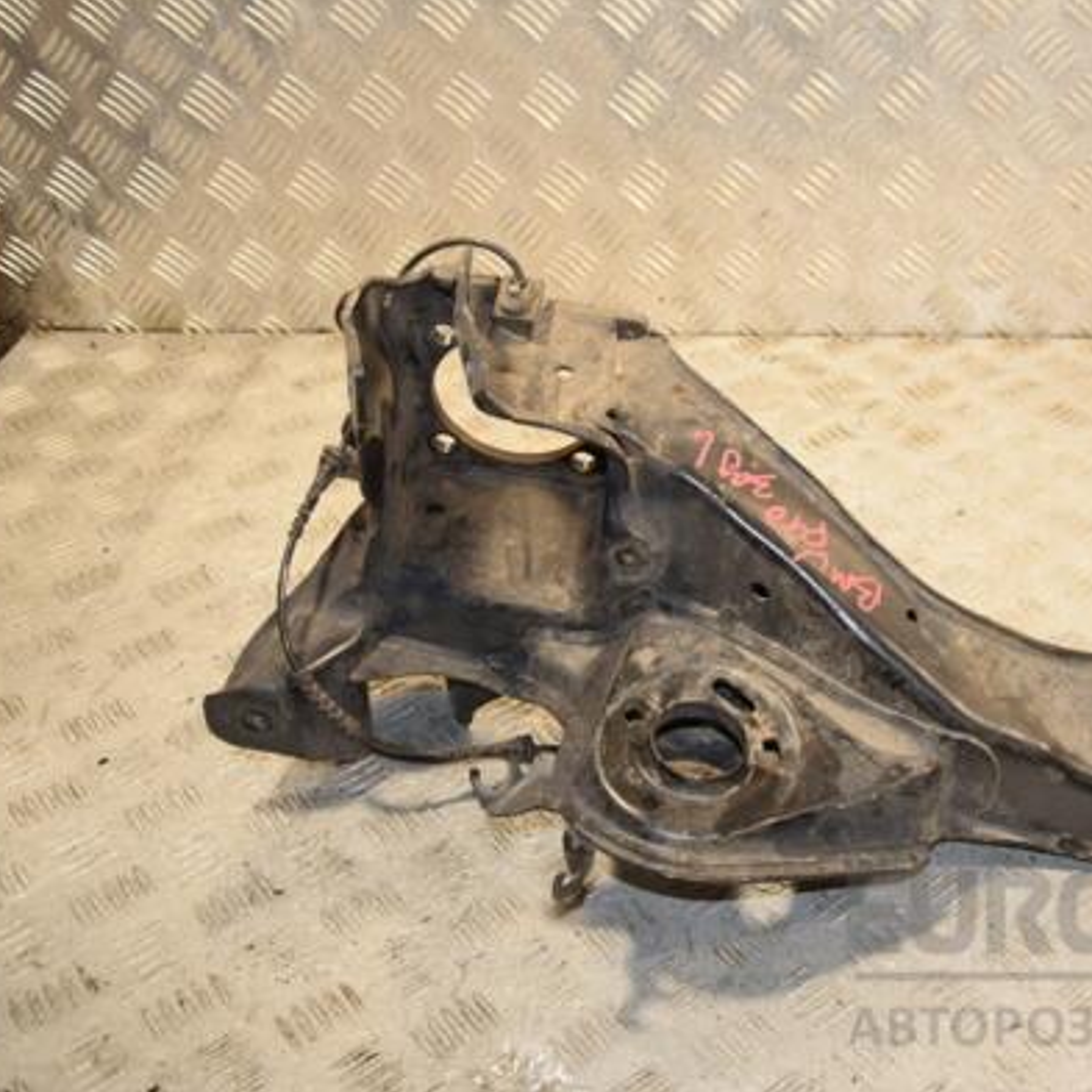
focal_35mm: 49
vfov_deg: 34.9
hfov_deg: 34.3
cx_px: 795
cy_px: 542
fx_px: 1736
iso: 800
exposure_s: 1/200
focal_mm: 25
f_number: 5.6
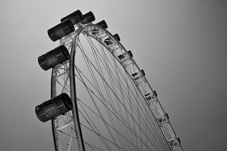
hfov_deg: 39.6
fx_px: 315
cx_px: 114
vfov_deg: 27.0
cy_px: 76
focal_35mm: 50
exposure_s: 1/2000
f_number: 5.6
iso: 100
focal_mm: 50
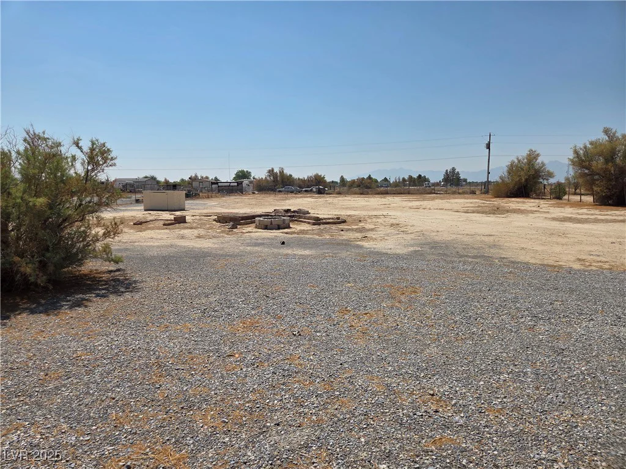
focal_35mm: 23
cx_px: 313
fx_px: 416
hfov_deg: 73.9
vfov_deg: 58.9
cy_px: 234
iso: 64
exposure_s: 1/7891
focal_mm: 5.4
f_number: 1.8
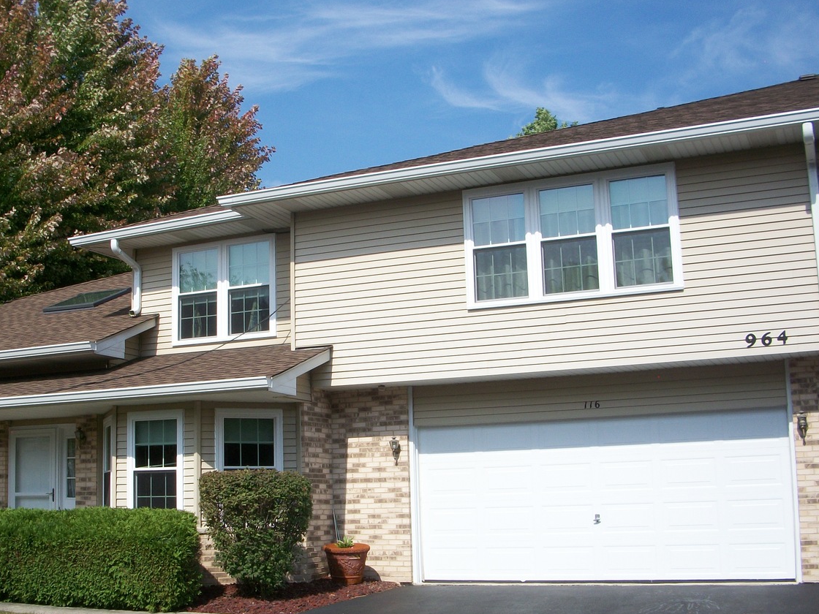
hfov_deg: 41.9
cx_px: 337
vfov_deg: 32.1
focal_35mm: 45
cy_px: 379
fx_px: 1065
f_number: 5.6
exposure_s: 1/400
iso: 80
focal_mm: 6.3
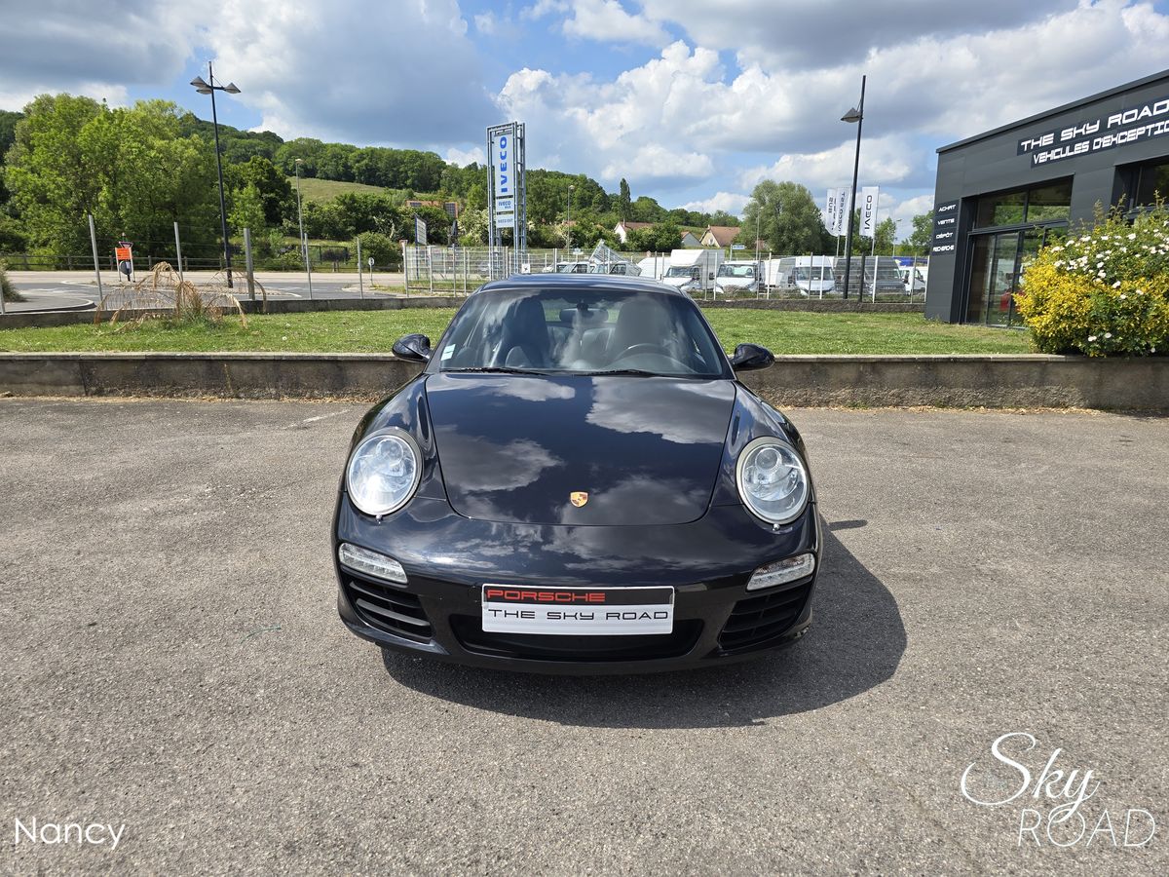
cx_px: 584
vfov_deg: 58.9
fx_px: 777
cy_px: 438
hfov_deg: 73.9
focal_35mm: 23
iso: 12
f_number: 1.7
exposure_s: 1/816
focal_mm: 6.3
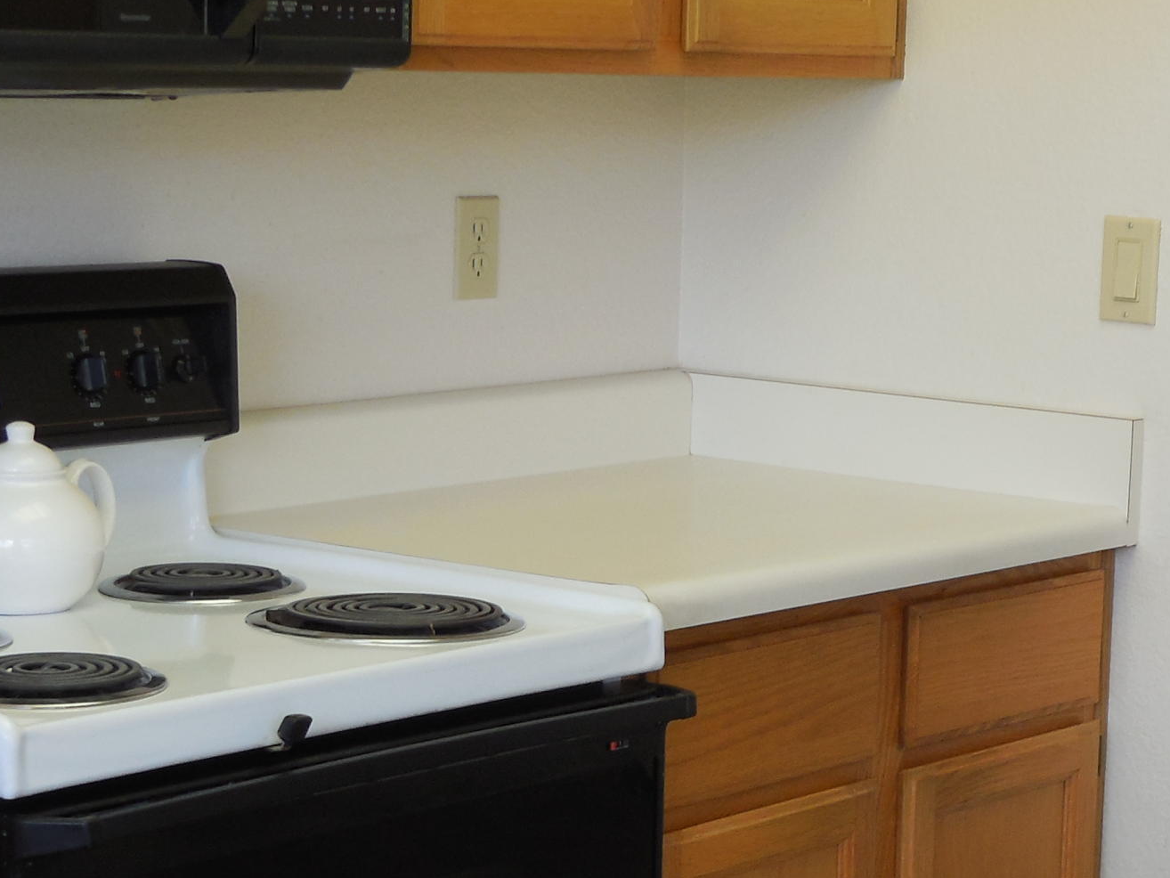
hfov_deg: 18.7
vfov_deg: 14.1
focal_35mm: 105
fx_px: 3550
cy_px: 606
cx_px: 744
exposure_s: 1/30
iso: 140
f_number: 3.8
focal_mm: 8.2
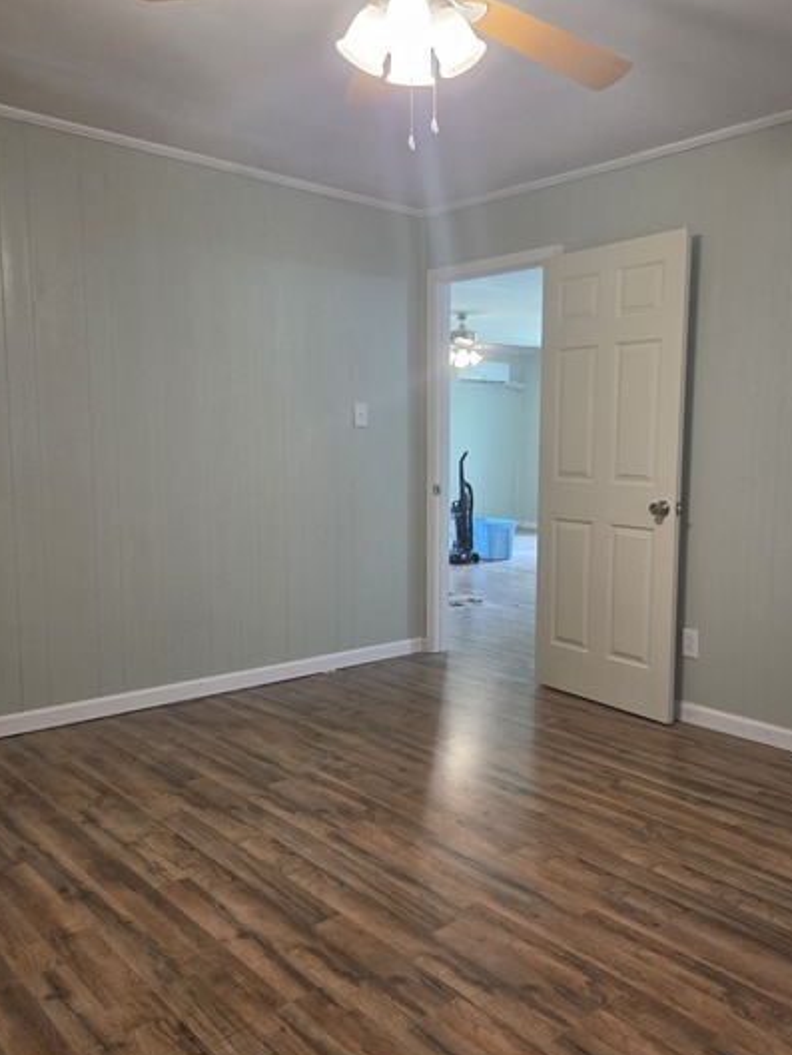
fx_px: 884
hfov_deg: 48.0
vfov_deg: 61.6
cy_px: 535
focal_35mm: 29
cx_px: 475
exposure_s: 1/120
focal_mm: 5.4
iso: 250
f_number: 1.8
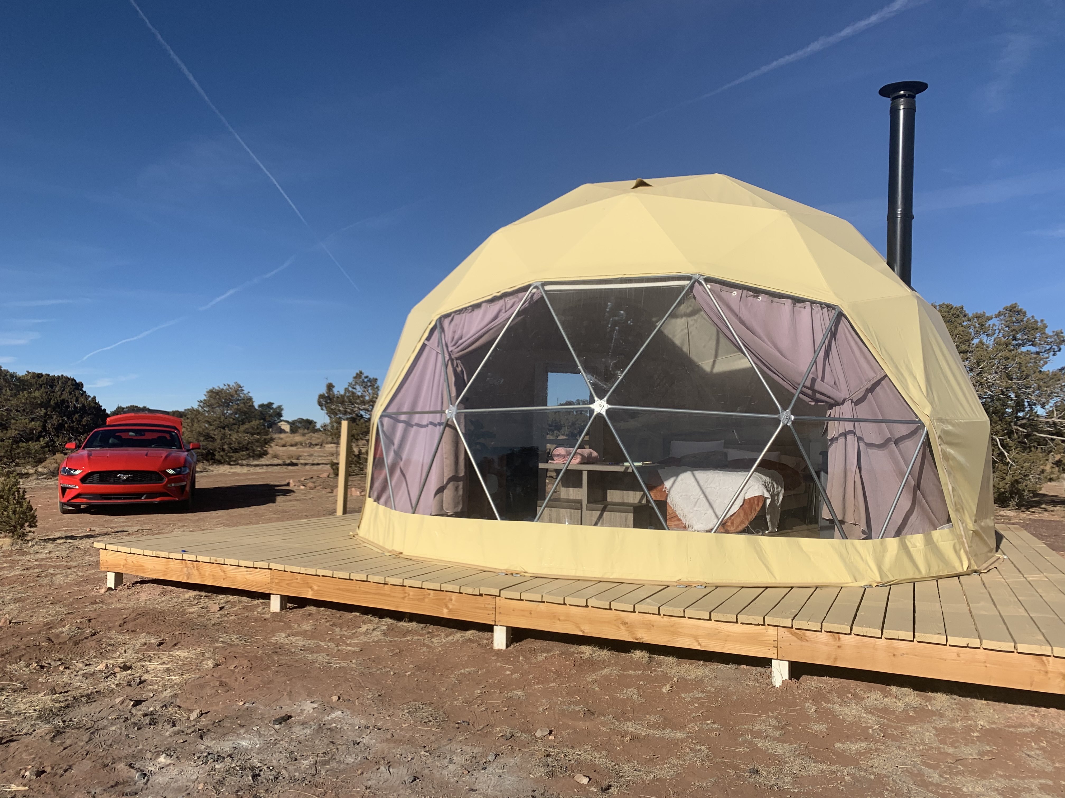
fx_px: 800
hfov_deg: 67.3
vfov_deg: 53.1
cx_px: 532
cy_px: 399
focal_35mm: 26
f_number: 1.8
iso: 25
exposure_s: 1/3937
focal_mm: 4.25
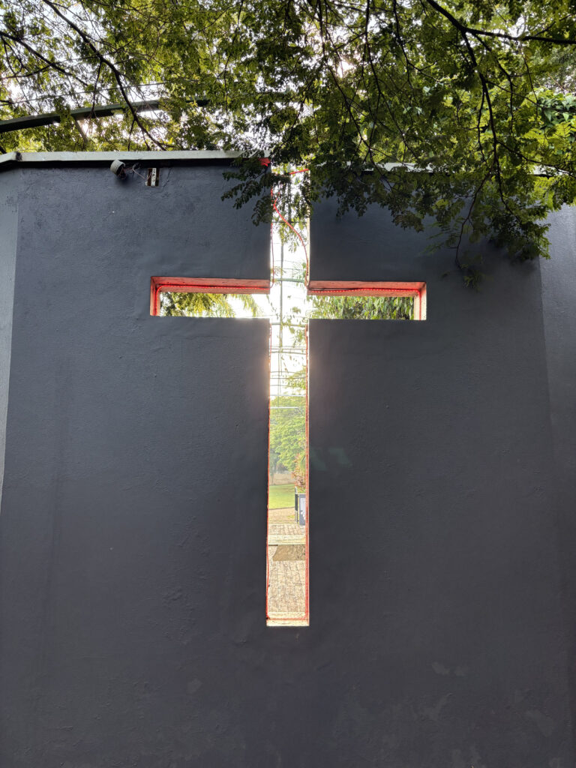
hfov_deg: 53.1
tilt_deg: +8.8
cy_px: 384
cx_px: 288
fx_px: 577
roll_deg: +0.1
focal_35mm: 26
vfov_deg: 67.3
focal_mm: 5.96
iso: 125
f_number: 1.6
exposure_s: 1/60
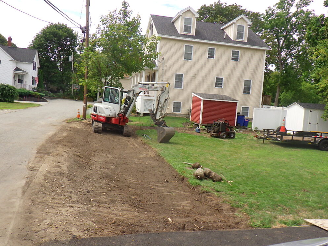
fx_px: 275
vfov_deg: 48.2
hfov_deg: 61.6
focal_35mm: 29
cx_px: 159
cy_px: 126
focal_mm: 5
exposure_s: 1/500
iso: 125
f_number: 4.2
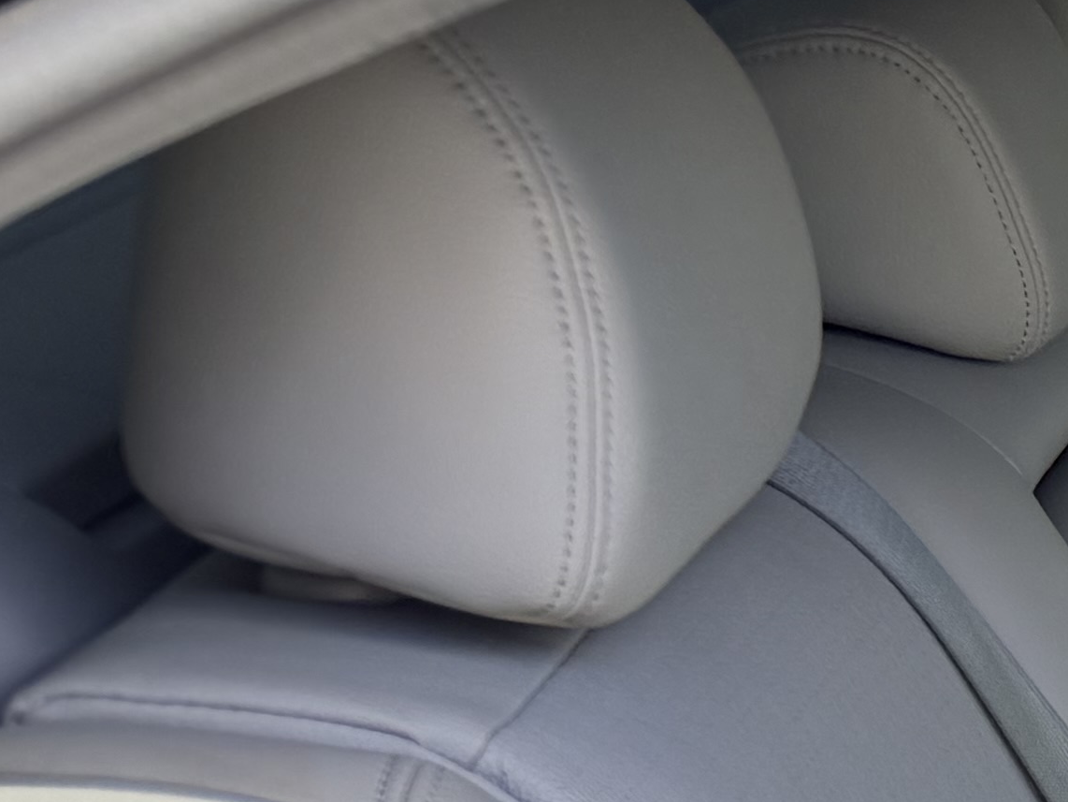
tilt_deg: -30.2
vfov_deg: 11.2
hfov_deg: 12.7
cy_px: 1627
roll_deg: +1.1
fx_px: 3703
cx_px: 2561
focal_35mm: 120
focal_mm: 6.76
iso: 100
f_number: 1.78
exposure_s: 1/325
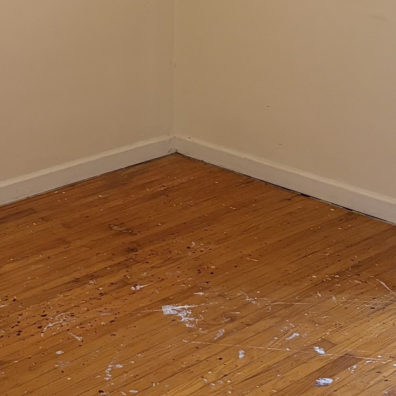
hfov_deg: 20.4
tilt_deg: -11.9
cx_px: 84
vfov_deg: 20.3
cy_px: 45
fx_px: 1087
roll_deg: +0.6
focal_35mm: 84
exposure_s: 1/40
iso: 500
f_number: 1.6
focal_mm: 5.96
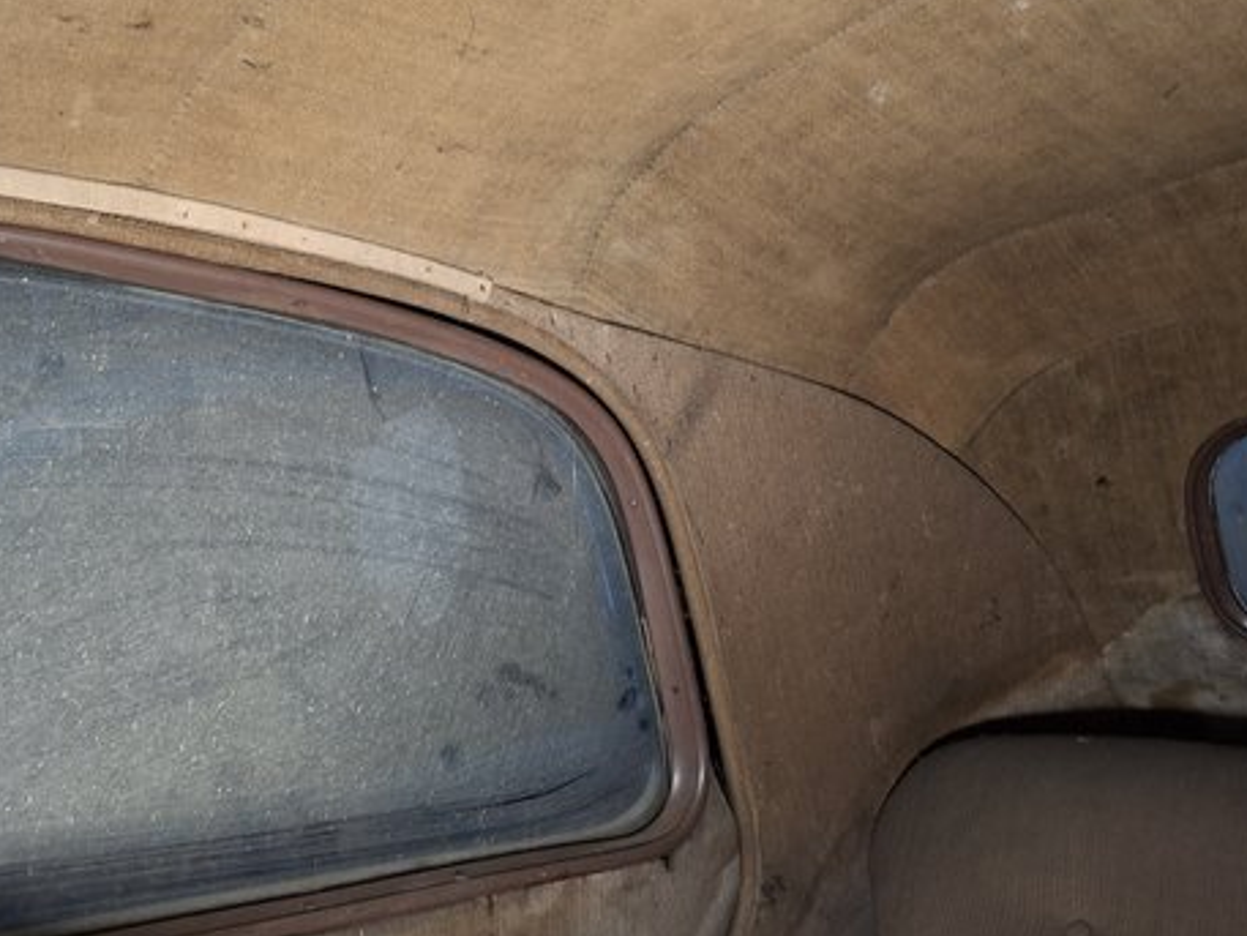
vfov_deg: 40.3
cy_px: 330
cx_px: 543
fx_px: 1261
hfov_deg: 52.5
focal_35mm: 35
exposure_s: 1/25
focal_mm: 4.69
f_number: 1.8
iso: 320
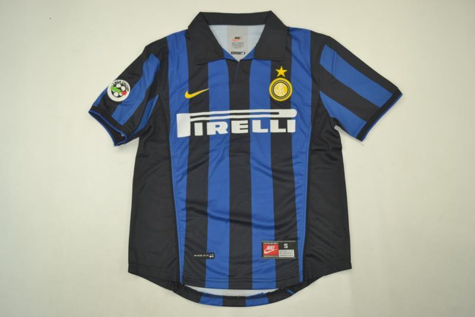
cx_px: 238
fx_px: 435
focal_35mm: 33
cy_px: 158
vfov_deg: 40.0
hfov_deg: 57.2
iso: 200
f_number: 4
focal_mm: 22
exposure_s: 1/160
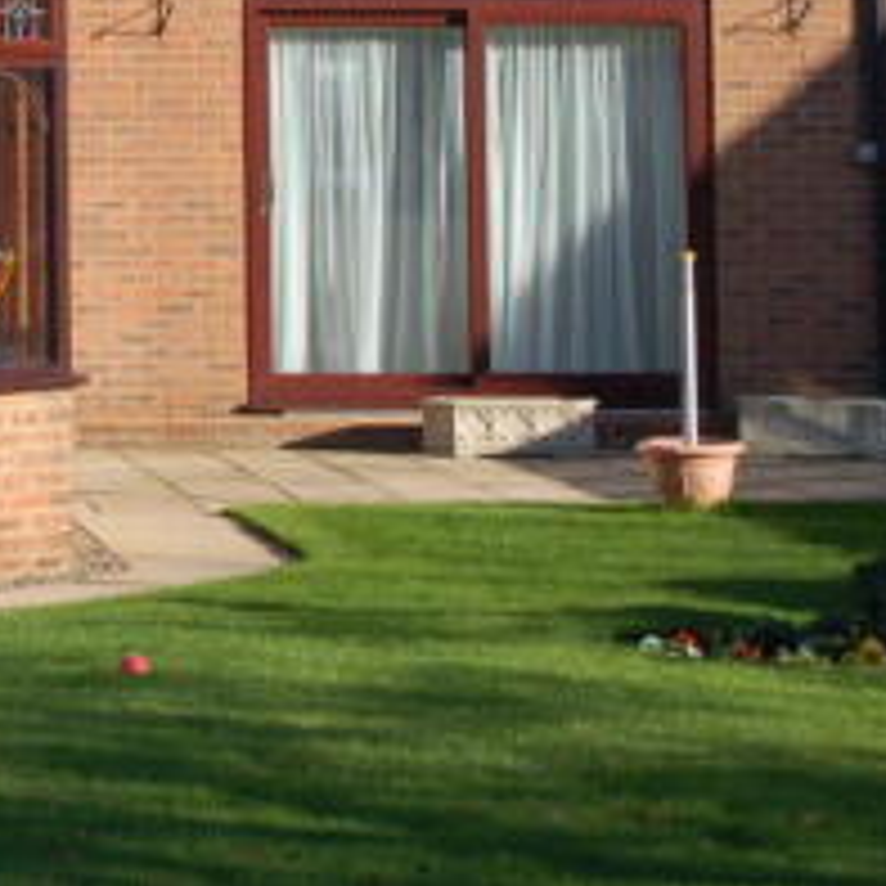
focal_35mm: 131
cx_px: -418
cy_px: -90
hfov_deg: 12.6
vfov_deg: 13.0
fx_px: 3805
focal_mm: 31
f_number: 8
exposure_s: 1/250
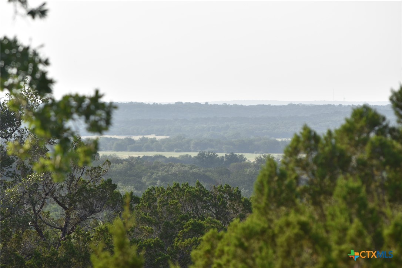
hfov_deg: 8.3
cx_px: 201
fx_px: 2764
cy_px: 134
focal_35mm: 248
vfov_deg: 5.6
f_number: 9
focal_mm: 165
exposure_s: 1/200
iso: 100
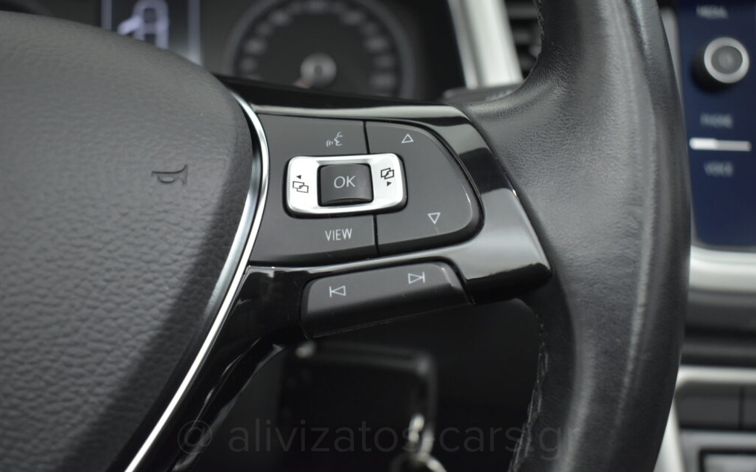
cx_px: 378
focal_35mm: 39
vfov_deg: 33.1
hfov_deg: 51.0
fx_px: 793
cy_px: 220
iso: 1600
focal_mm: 25
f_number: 4
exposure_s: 1/100
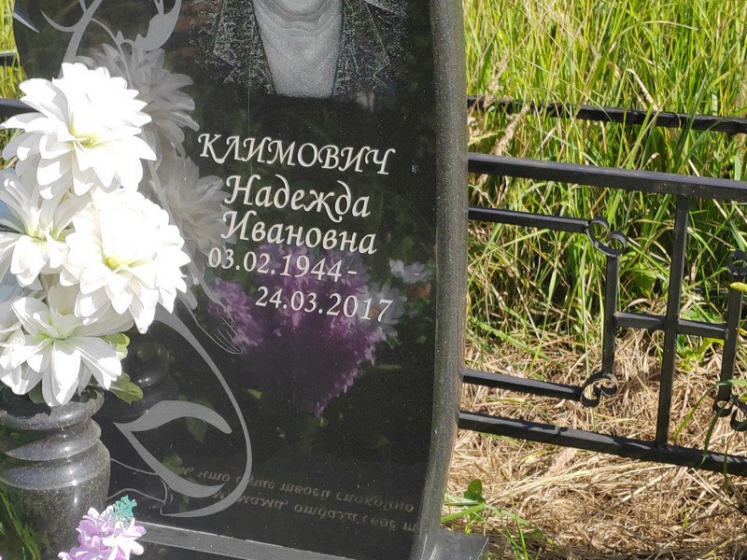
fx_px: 1575
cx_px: 374
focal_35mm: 73
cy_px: 280
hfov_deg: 26.7
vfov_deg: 20.2
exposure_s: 1/910
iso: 100
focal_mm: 5.52
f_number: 1.9
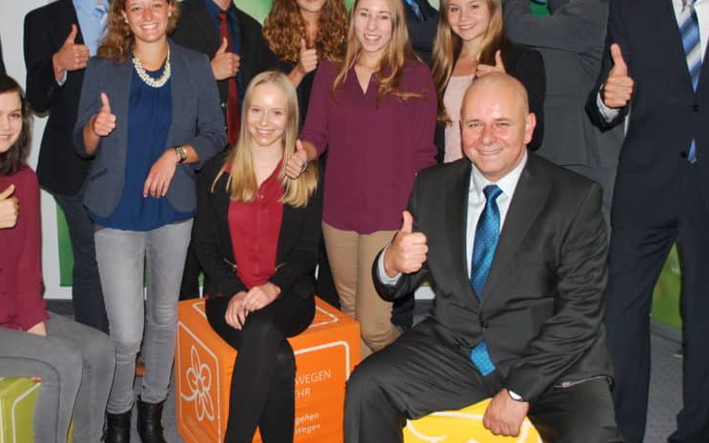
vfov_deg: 28.3
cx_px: 285
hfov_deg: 44.1
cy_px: 130
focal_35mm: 45
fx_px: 870
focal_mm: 22
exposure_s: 1/60
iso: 200
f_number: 4
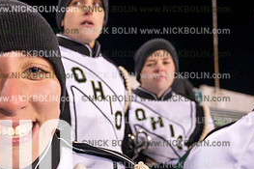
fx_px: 374
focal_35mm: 53
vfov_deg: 24.4
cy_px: 165
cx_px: 4
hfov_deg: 34.4
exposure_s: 1/640
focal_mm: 24
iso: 5000
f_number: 4.5
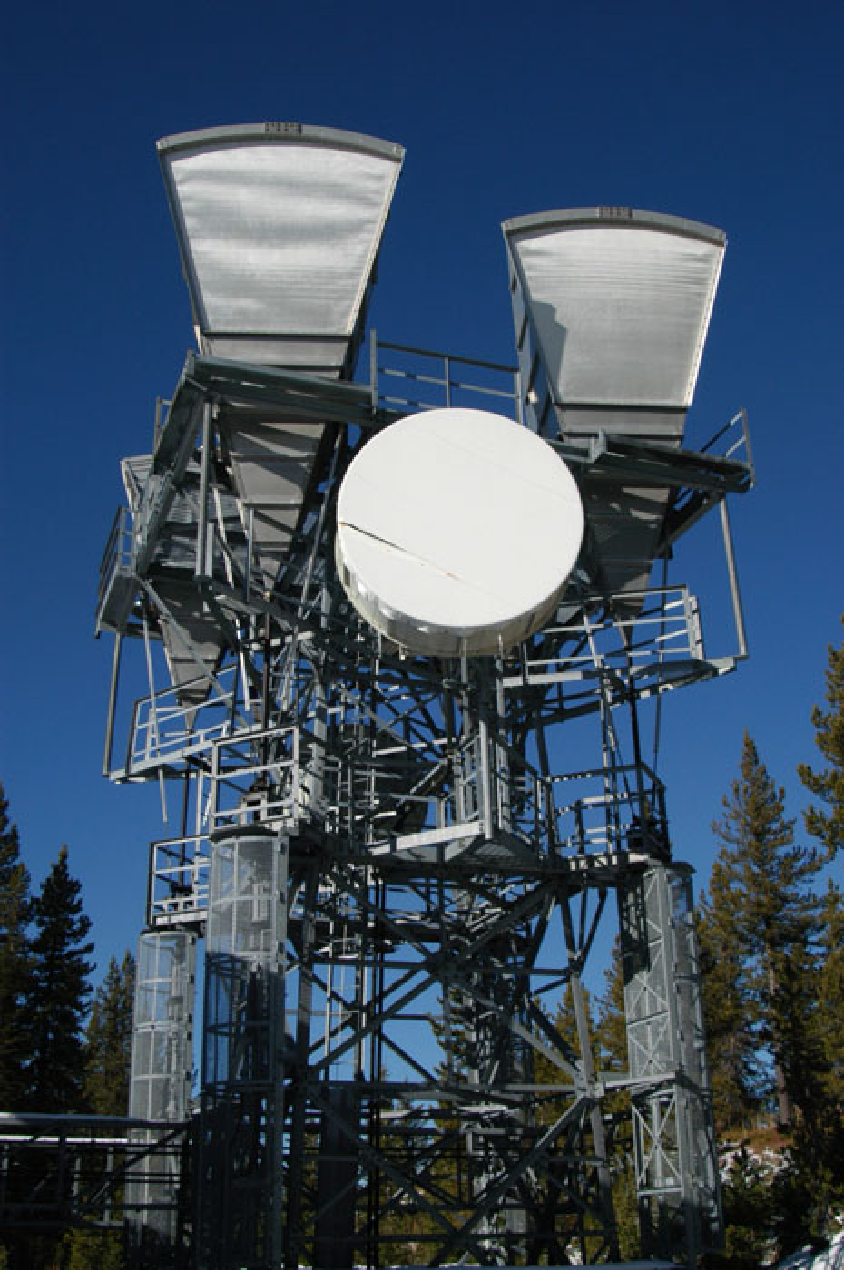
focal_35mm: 36
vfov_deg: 53.2
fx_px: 1269
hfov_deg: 36.8
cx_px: 422
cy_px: 635
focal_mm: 24
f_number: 11
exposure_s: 1/500
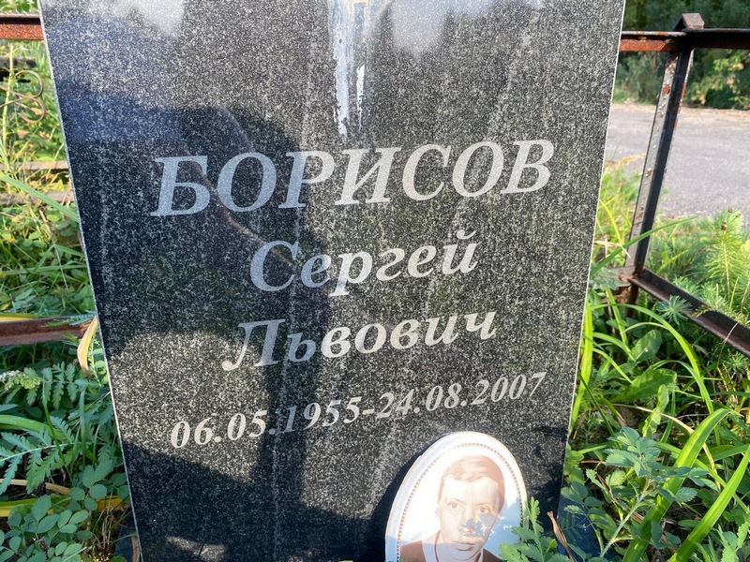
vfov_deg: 53.1
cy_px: 281
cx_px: 375
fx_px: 563
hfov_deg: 67.3
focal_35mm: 26
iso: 32
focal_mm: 4.25
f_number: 1.8
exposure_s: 1/192
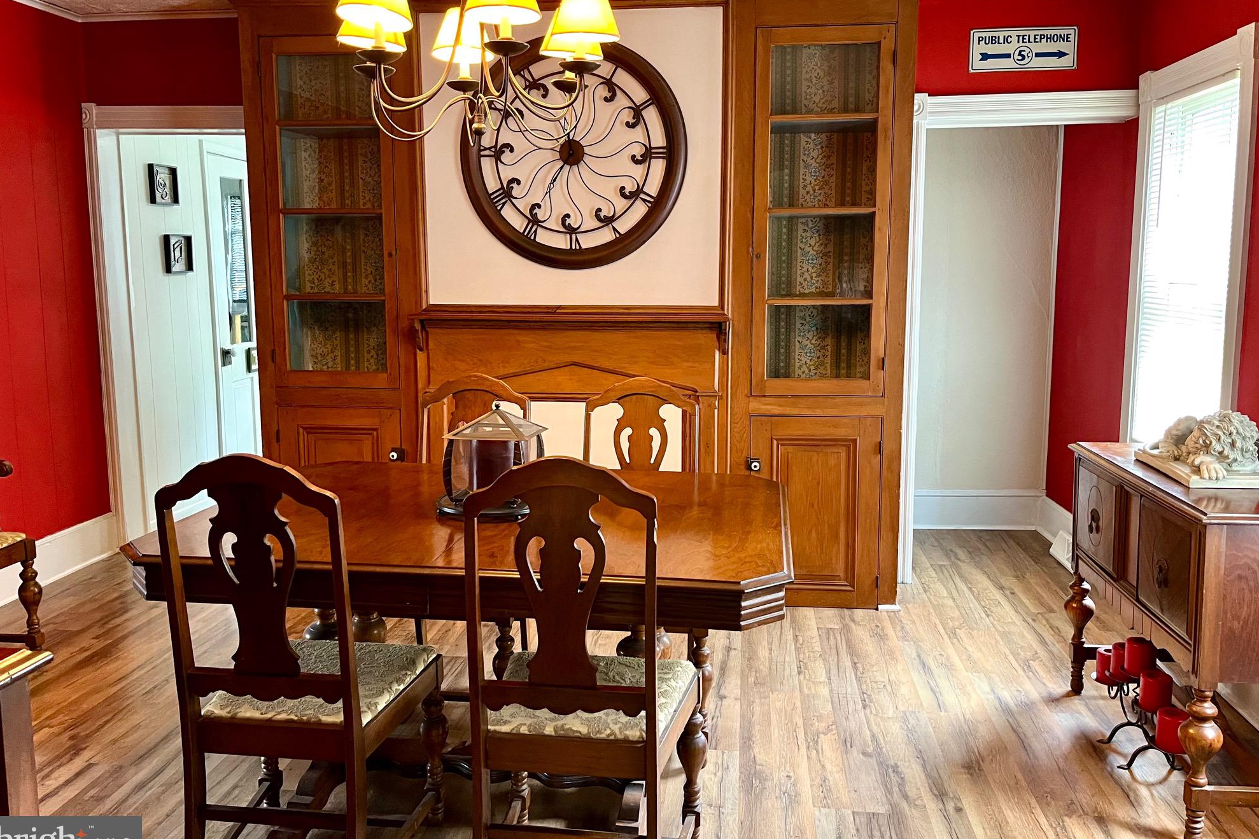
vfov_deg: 46.3
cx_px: 635
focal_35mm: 28
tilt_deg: -7.5
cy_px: 380
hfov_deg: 65.5
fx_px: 979
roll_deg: +0.1
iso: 320
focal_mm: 5.1
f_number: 1.6
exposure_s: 1/60
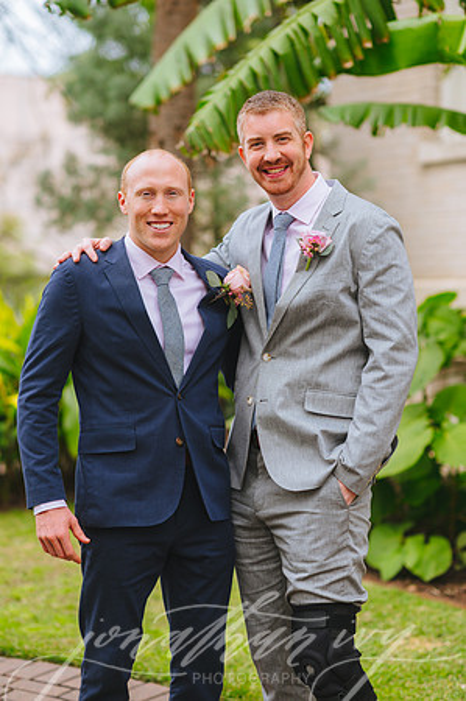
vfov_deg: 23.9
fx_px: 1654
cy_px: 350
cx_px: 233
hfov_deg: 16.0
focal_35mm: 85
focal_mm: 85
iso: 200
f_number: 2.2
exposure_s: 1/2000
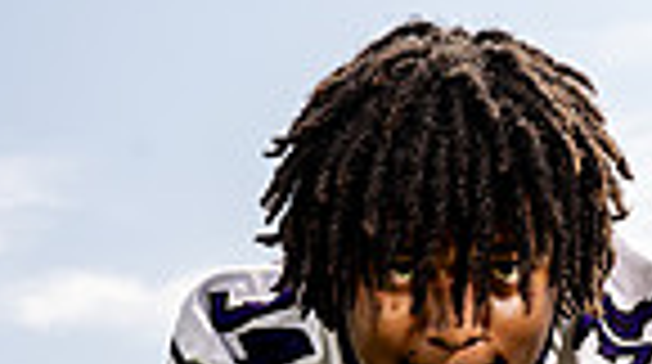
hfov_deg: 21.2
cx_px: 328
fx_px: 1743
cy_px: 881
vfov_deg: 10.3
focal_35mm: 101
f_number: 7.1
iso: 100
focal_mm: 31
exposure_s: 1/250
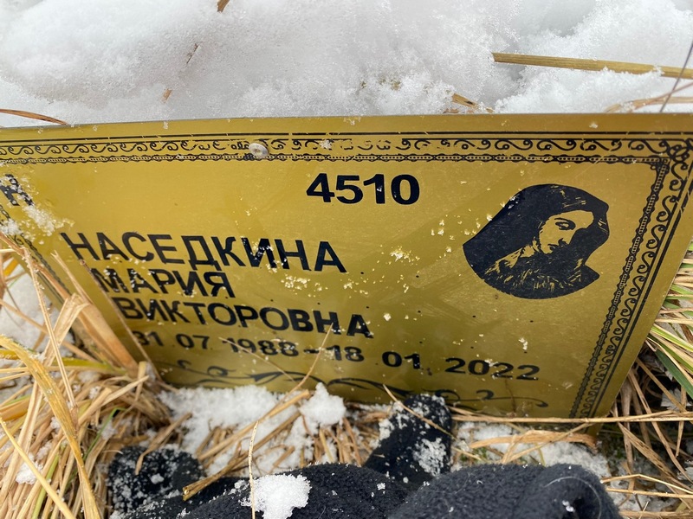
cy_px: 260
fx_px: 521
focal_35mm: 26
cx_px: 346
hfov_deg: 67.3
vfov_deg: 53.1
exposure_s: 1/121
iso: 64
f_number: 1.8
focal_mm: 4.25
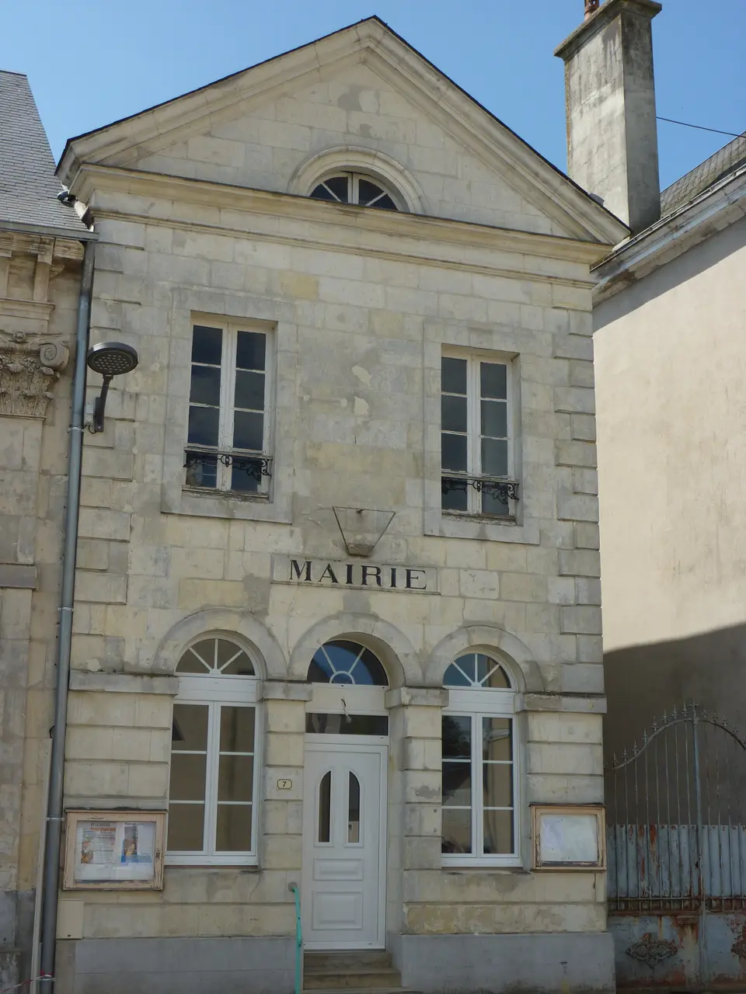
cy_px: 497
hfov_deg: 30.3
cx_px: 373
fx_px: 1379
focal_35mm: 48
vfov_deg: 39.7
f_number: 4.5
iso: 80
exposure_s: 1/500
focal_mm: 7.9
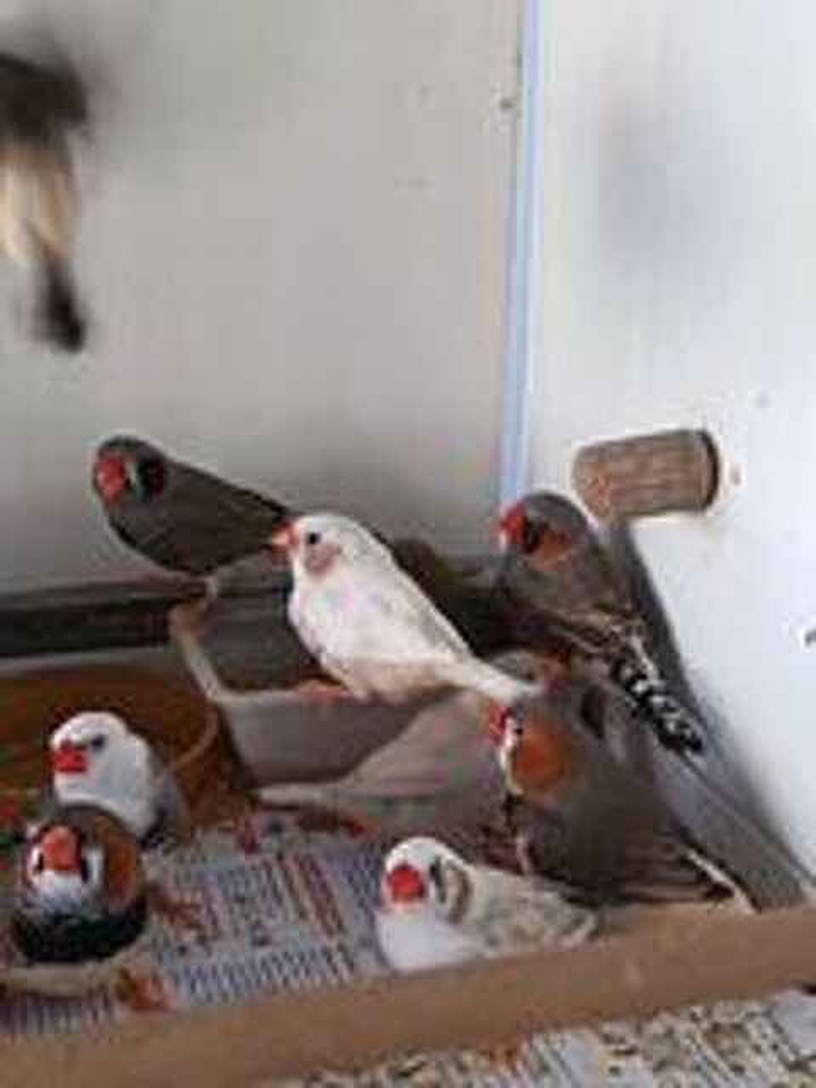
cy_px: 544
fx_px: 1540
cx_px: 408
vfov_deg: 38.9
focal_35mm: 49
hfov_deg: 29.7
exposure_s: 1/40
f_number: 1.75
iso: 660
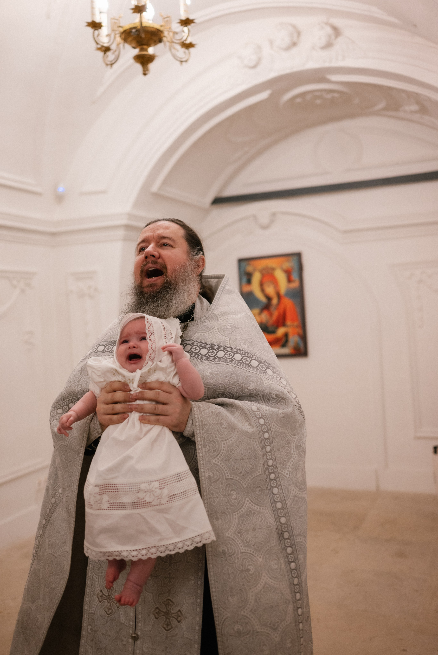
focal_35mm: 35
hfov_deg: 37.9
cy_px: 328
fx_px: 638
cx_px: 219
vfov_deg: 54.4
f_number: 2
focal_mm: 35
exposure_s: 1/250
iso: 1250
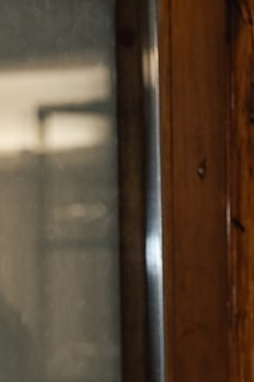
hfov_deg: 4.7
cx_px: 410
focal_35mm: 288
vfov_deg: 6.9
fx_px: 3051
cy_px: 724
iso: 640
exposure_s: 1/60
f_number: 2.8
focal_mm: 63
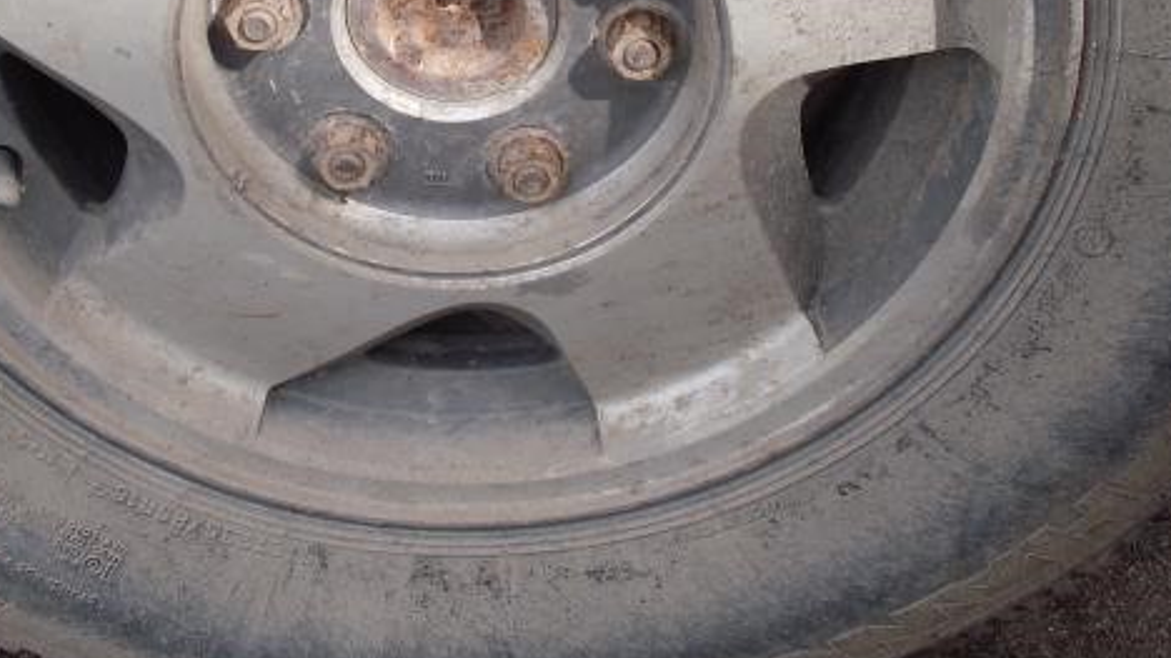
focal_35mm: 67
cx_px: 488
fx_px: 2080
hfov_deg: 31.4
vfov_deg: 17.9
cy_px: 150
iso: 80
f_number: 3.1
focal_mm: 6.3
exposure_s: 1/640
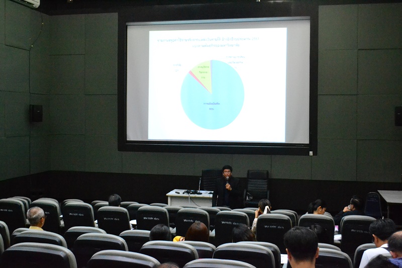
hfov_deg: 43.6
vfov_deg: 29.9
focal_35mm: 45
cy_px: 134
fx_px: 502
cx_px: 201
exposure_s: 1/80
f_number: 4.5
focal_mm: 30
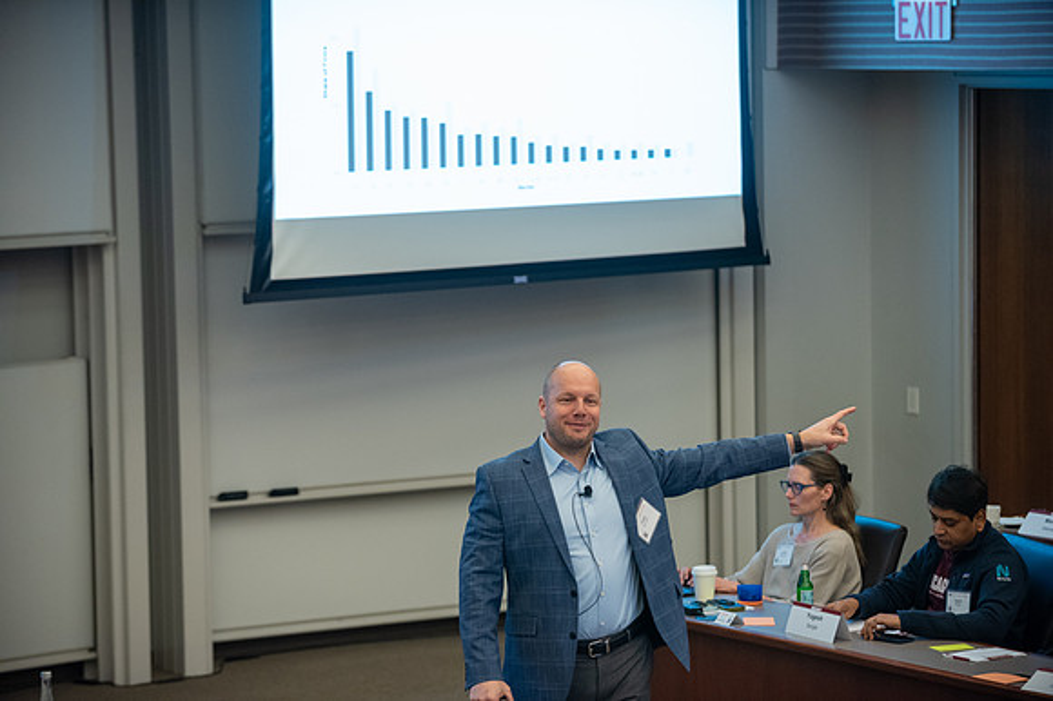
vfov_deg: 10.9
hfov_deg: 16.4
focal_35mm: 125
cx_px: 526
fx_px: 3658
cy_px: 350
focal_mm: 125
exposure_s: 1/160
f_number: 2.8
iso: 2000
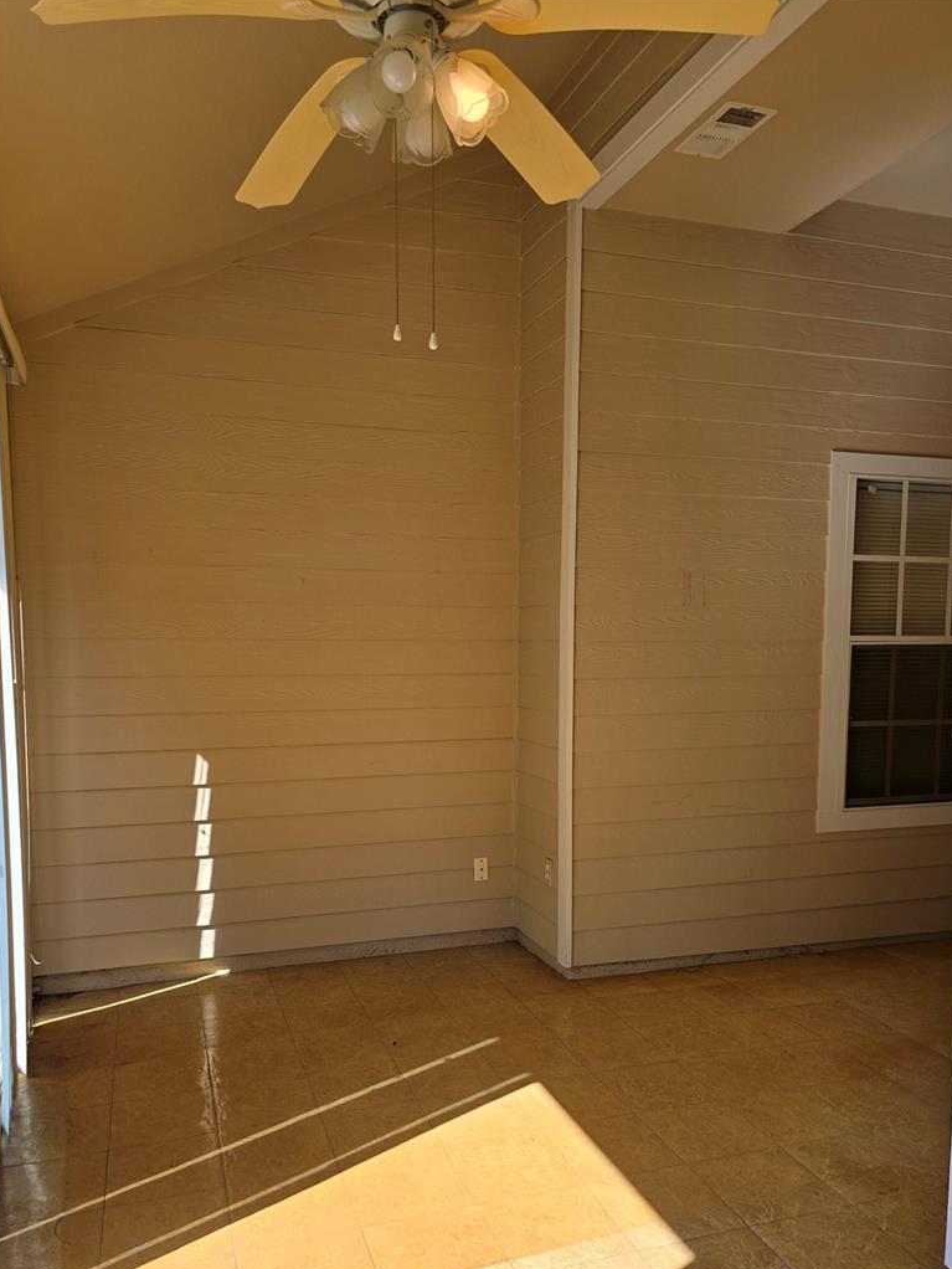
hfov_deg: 51.4
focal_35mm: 27
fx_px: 990
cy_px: 739
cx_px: 485
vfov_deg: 64.9
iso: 12
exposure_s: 1/397
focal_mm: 6.3
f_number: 1.7
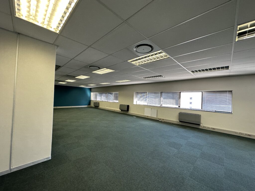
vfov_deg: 85.7
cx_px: 128
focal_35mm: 14
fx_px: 103
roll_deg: +0.5
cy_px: 96
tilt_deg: +3.7
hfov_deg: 102.1
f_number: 2.2
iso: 125
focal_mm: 2.22
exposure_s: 1/100
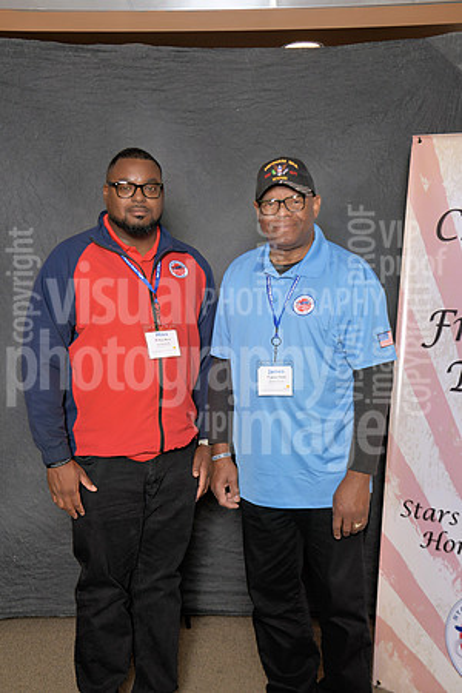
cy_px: 346
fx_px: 924
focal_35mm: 48
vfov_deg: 41.1
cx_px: 231
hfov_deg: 28.1
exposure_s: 1/160
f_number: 8
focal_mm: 48
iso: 640
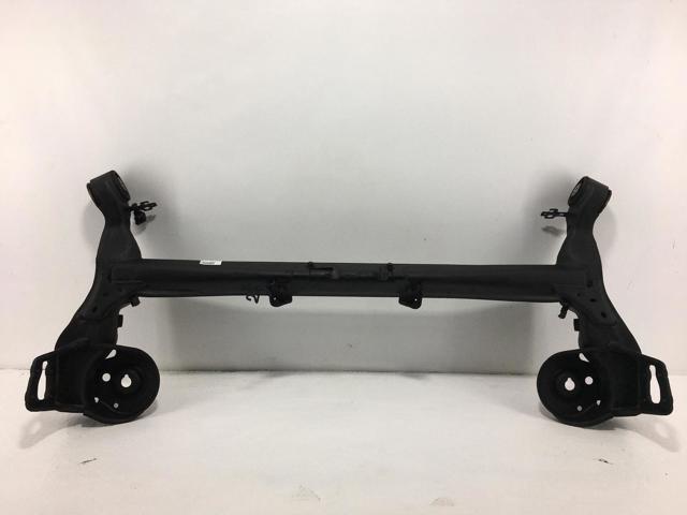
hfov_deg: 61.7
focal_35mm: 29
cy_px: 258
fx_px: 576
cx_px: 344
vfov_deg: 48.2
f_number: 2.2
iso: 25
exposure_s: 1/641
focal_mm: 4.15
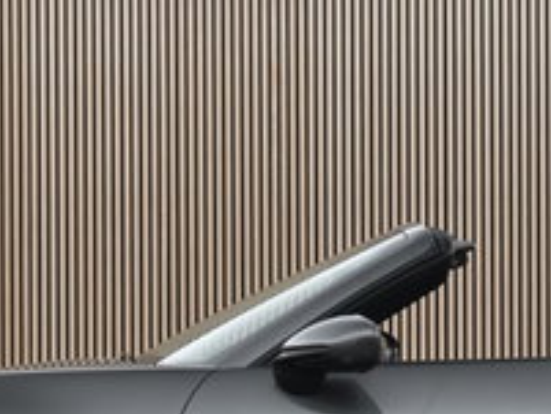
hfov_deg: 13.4
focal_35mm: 146
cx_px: 465
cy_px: 370
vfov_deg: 10.1
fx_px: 2321
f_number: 4.5
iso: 450
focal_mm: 26.5
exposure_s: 1/40
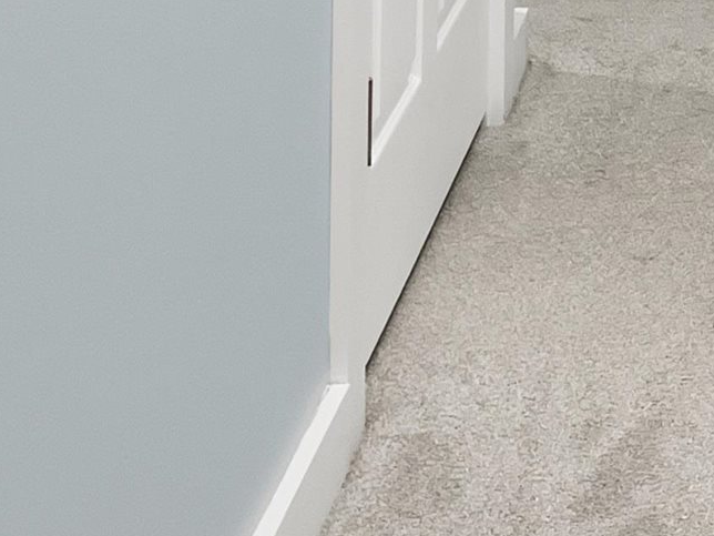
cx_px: 987
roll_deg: -0.2
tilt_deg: -0.6
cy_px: -717
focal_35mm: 124
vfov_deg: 10.4
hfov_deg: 15.0
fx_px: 2558
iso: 64
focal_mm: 4.2
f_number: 1.6
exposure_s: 1/60
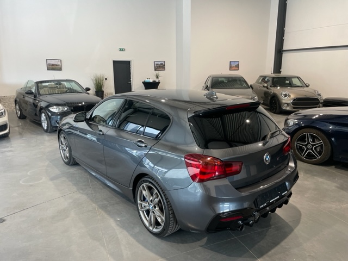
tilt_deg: -14.2
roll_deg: -0.4
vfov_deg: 53.1
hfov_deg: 67.3
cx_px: 174
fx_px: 261
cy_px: 130
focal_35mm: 26
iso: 125
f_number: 1.6
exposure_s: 1/100
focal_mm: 4.2
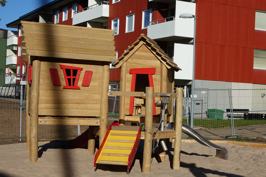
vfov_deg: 21.6
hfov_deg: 31.9
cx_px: 133
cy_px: 88
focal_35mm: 63
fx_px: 465
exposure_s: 1/1000
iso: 100
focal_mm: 23.09
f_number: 5
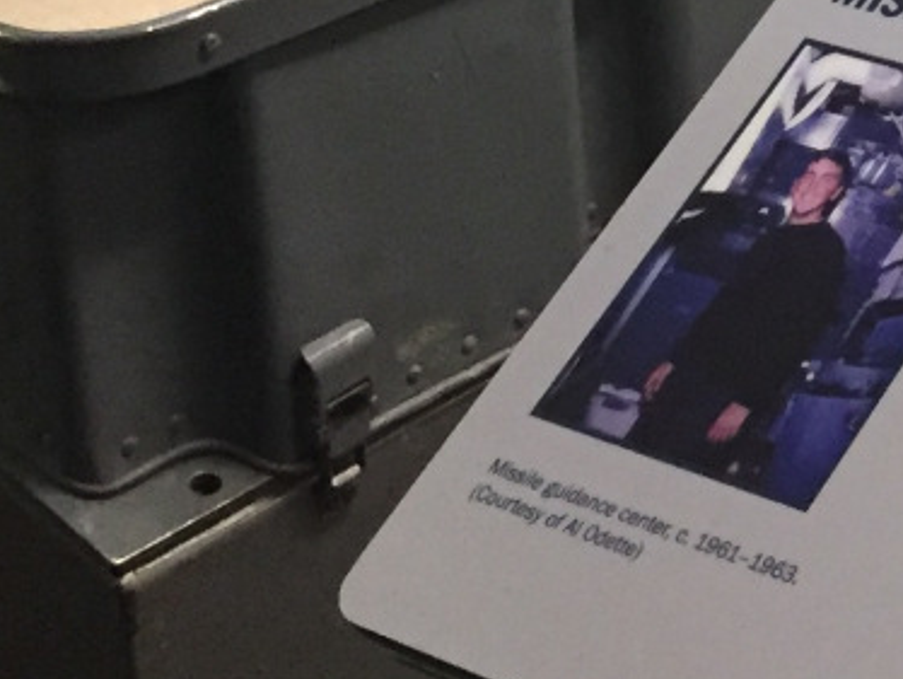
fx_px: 3237
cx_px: 1545
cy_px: -452
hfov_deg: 14.3
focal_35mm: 124
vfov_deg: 11.3
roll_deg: -0.4
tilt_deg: -14.8
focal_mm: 4.15
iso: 250
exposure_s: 1/30
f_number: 2.2
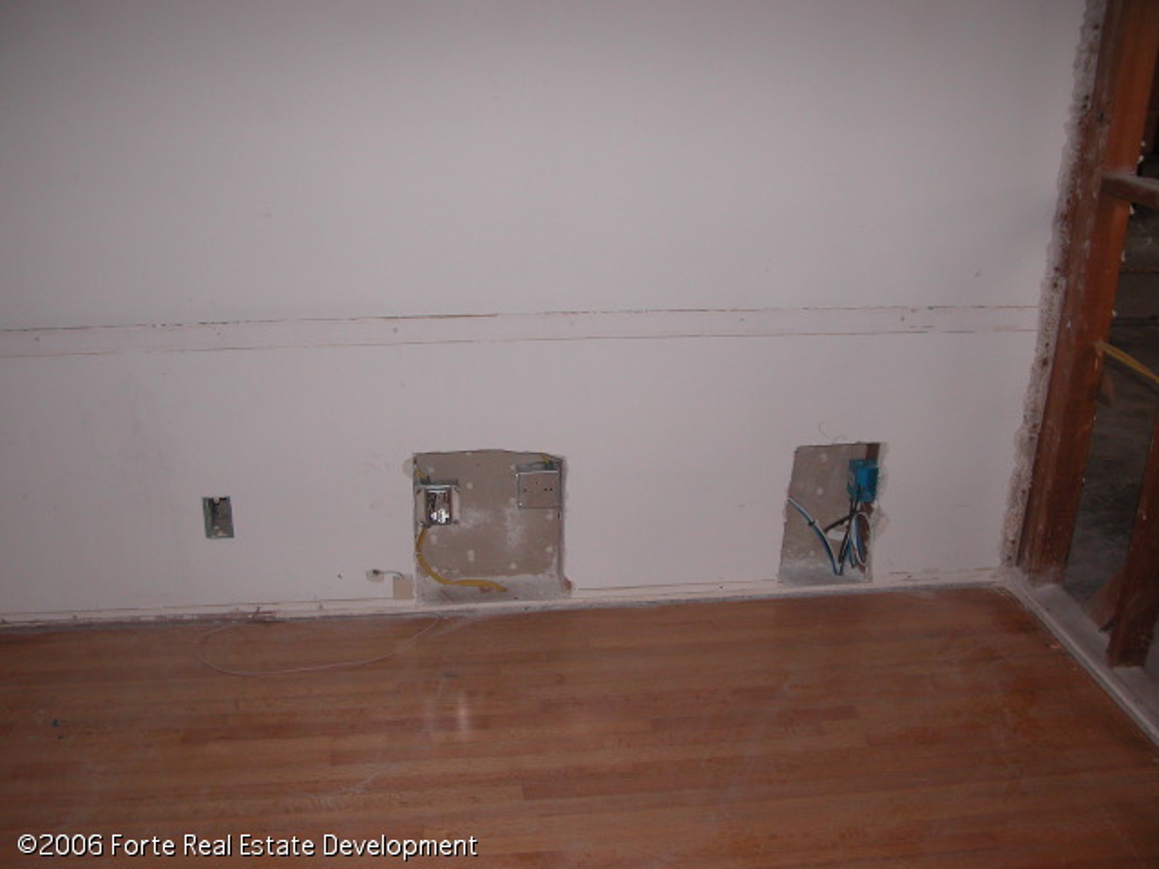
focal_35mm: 35
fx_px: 1172
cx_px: 580
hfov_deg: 52.6
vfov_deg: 40.7
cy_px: 434
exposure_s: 1/60
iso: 200
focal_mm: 8.9
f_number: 2.8
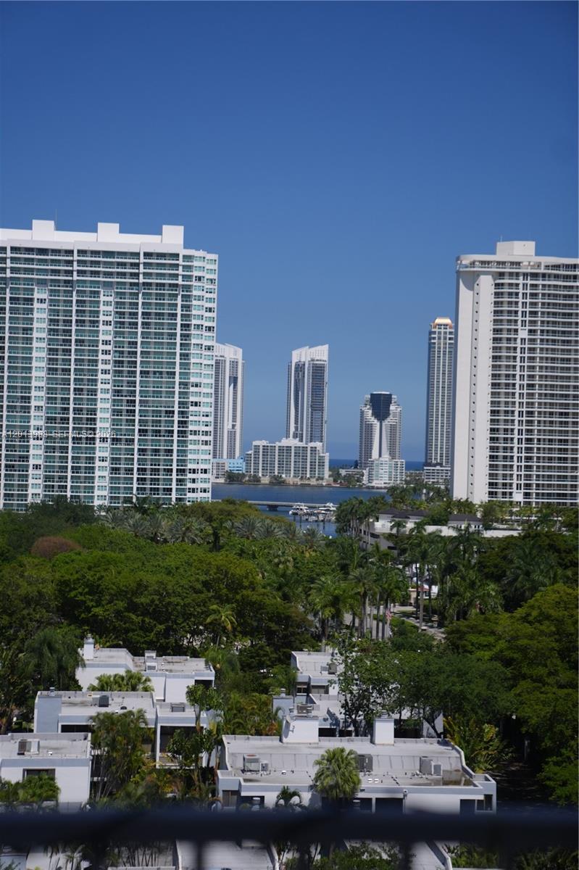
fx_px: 1690
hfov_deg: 19.4
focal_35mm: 70
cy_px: 435
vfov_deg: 28.9
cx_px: 290
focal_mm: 70
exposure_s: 1/20000
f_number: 2.8
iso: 400
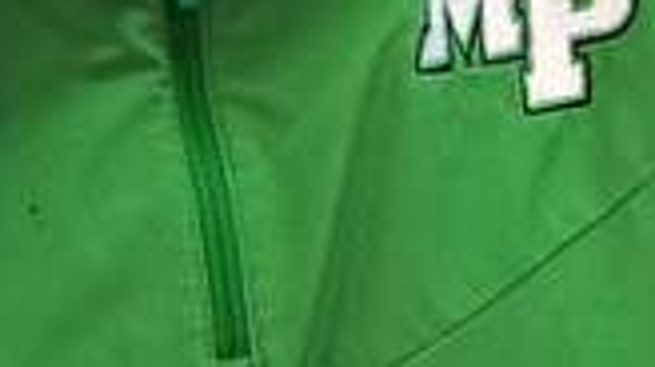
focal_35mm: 191
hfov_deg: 11.2
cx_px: -12
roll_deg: +1.4
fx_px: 3315
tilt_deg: -2.1
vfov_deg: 6.0
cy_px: -634
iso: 160
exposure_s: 1/60
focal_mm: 6.76
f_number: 1.78
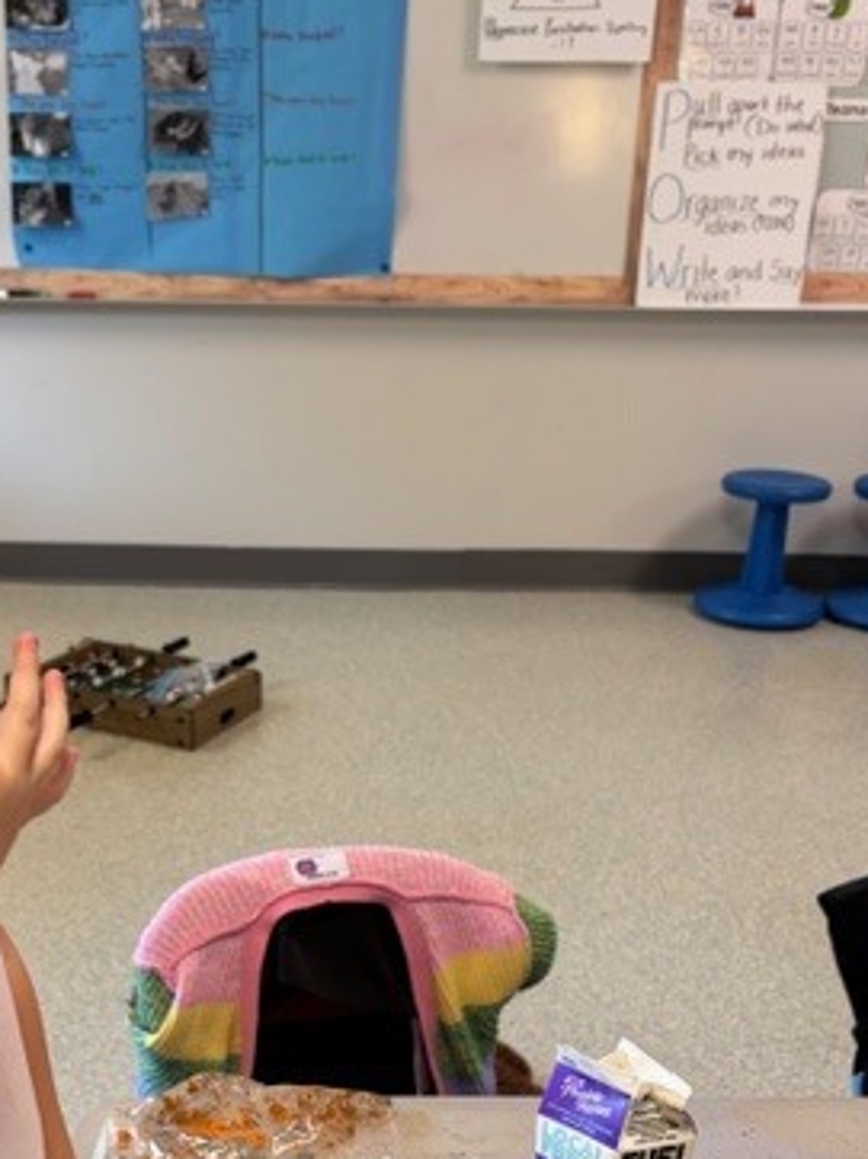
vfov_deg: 40.2
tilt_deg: -26.4
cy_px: 861
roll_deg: -1.2
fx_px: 1540
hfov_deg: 31.1
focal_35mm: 46
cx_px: 259
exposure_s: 1/60
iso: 125
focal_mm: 5.96
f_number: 1.6
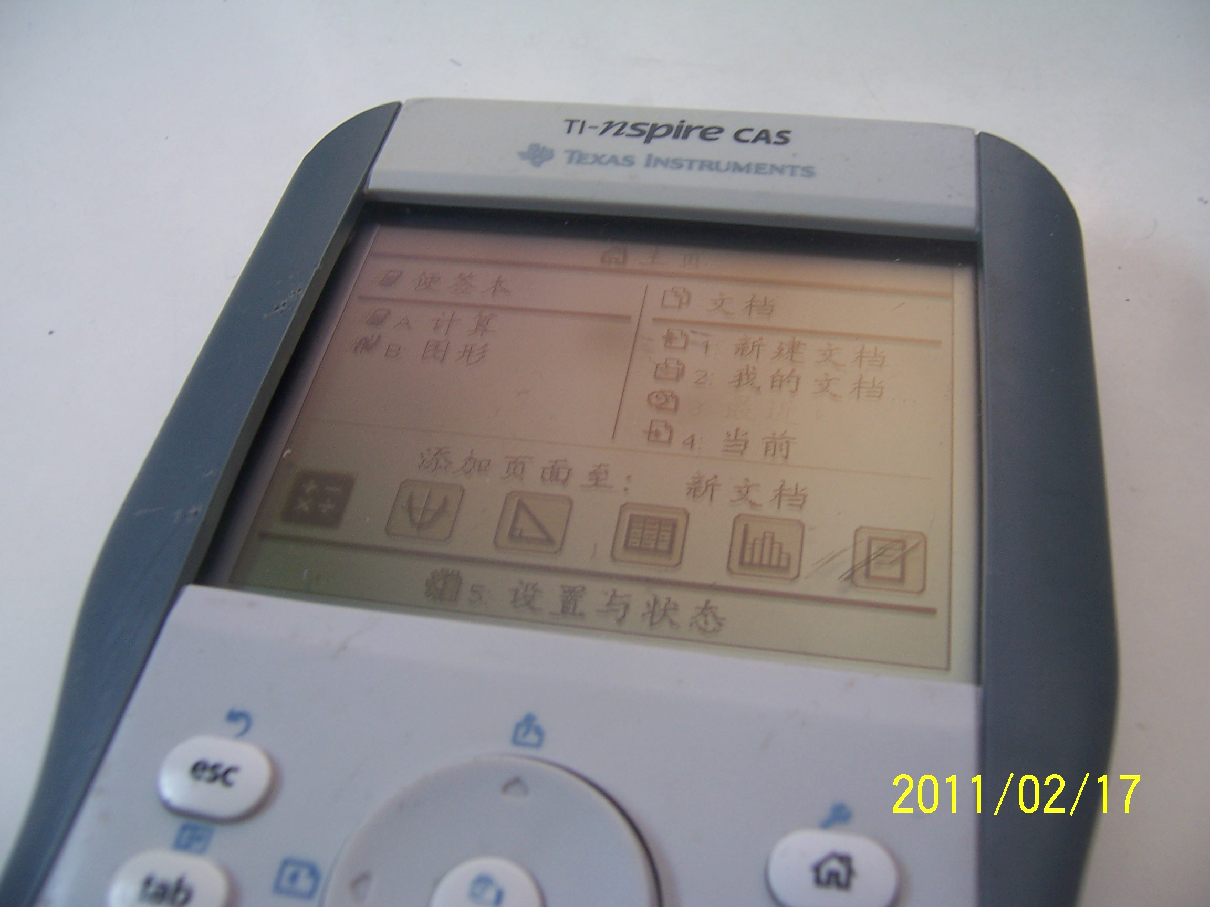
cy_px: 454
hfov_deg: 55.4
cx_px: 605
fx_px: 1154
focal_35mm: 33
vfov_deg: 42.9
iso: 80
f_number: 3.4
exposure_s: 1/30
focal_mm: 5.5
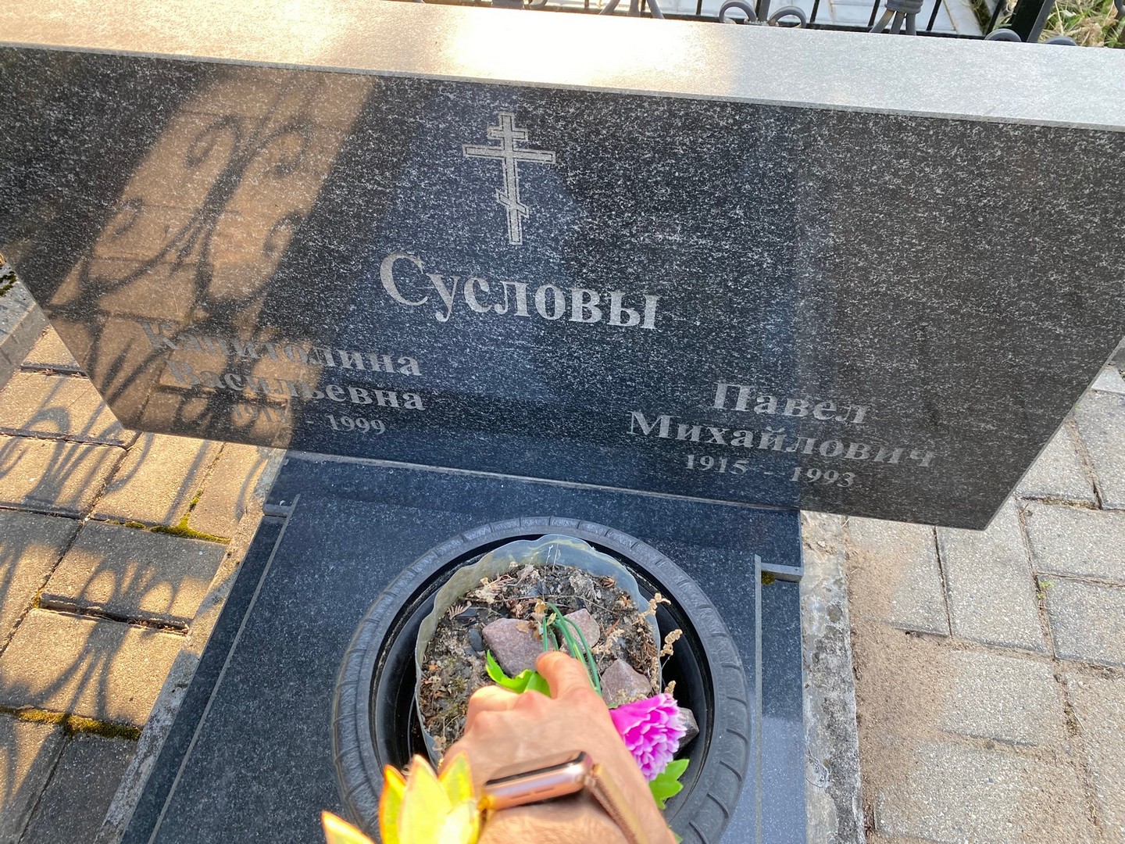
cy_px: 422
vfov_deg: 53.1
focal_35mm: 26
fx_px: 845
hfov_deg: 67.3
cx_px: 562
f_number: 1.8
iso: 40
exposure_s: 1/121
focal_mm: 4.25
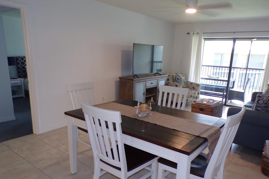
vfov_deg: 46.3
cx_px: 142
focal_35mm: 28
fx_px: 209
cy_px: 102
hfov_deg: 65.4
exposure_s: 1/34
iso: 130
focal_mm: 4.3
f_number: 3
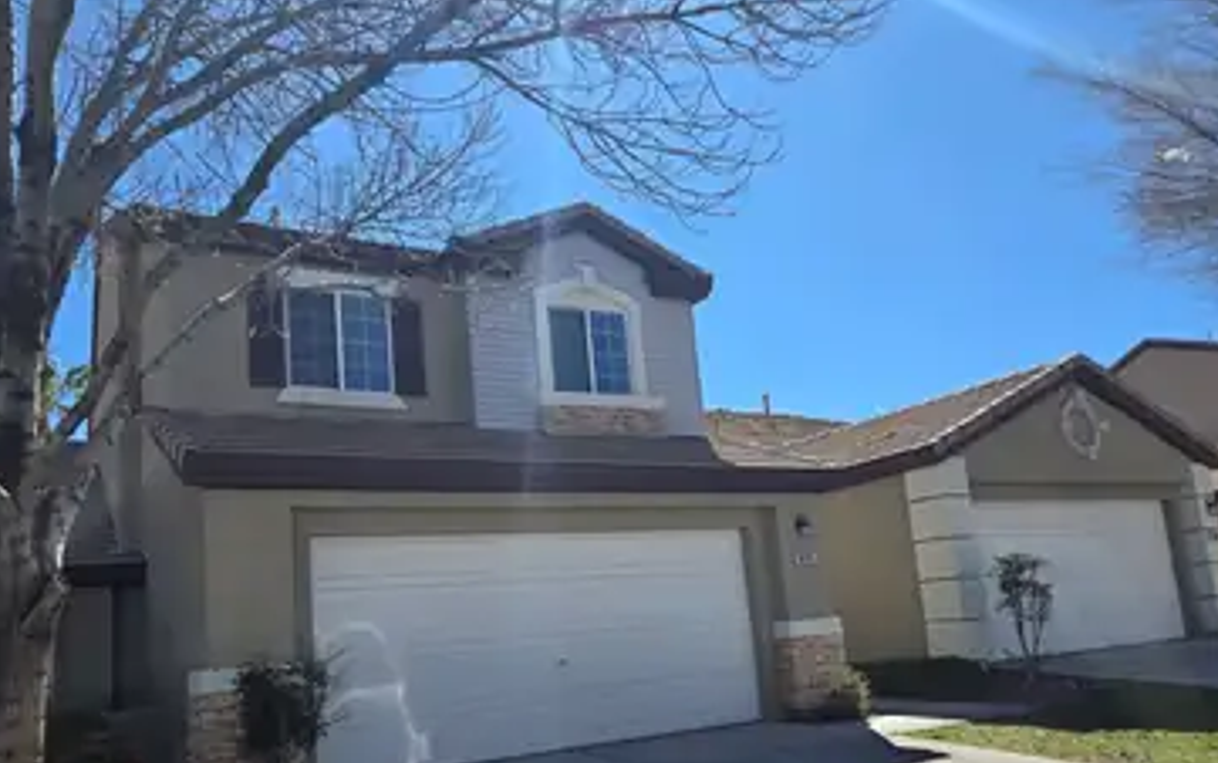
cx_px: 560
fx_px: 897
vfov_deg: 45.7
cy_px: 479
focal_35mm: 27
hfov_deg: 68.3
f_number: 1.8
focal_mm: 5.4
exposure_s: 1/1746
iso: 25
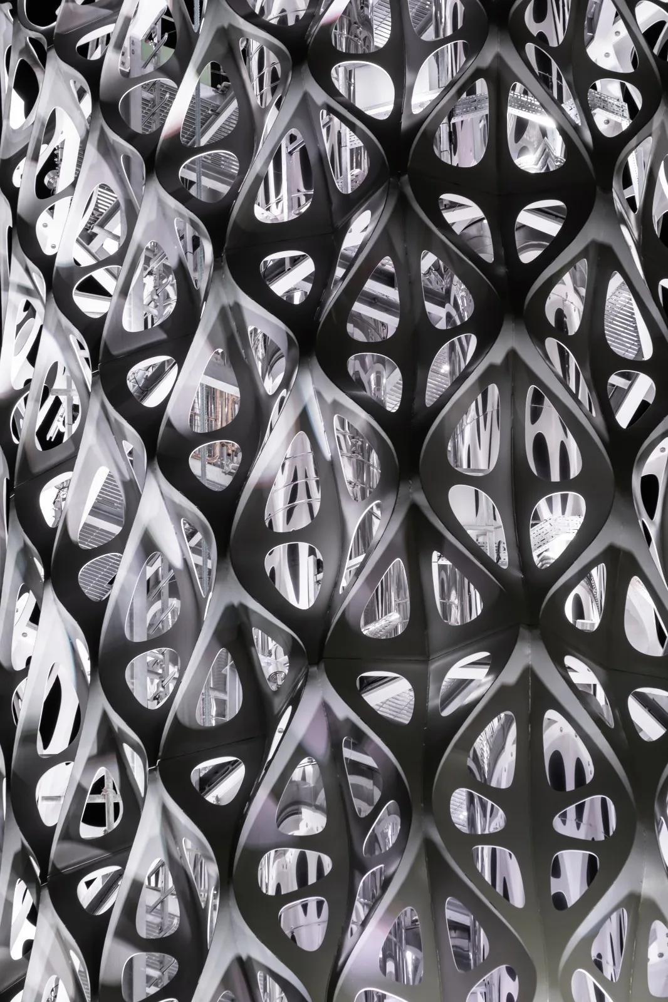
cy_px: 501
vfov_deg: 9.2
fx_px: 6209
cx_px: 334
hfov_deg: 6.2
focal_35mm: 223
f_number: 10
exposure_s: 1/1.11
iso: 200
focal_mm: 148.5
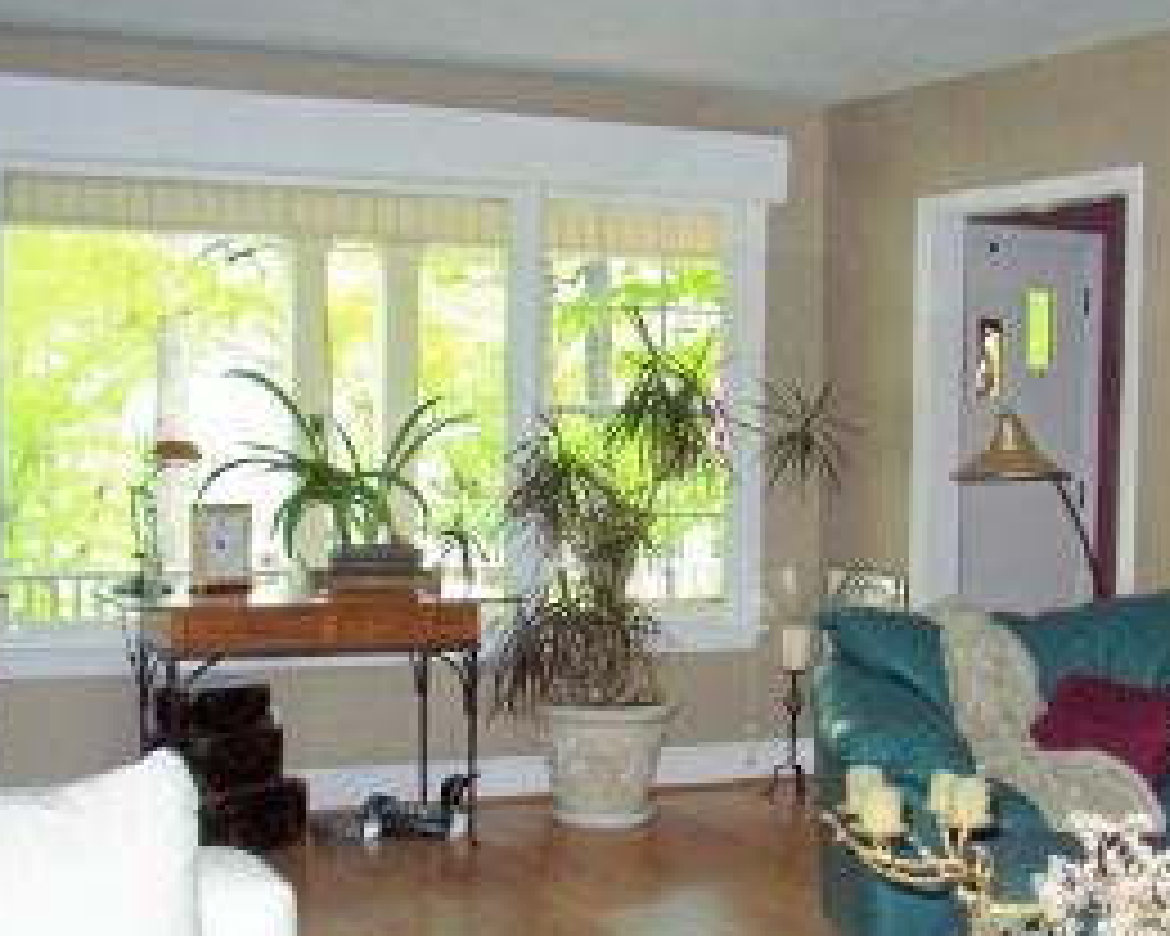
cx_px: 662
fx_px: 1974
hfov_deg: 33.0
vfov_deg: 26.6
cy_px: 585
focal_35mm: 57
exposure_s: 1/60
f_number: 3.9
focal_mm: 6.3
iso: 250
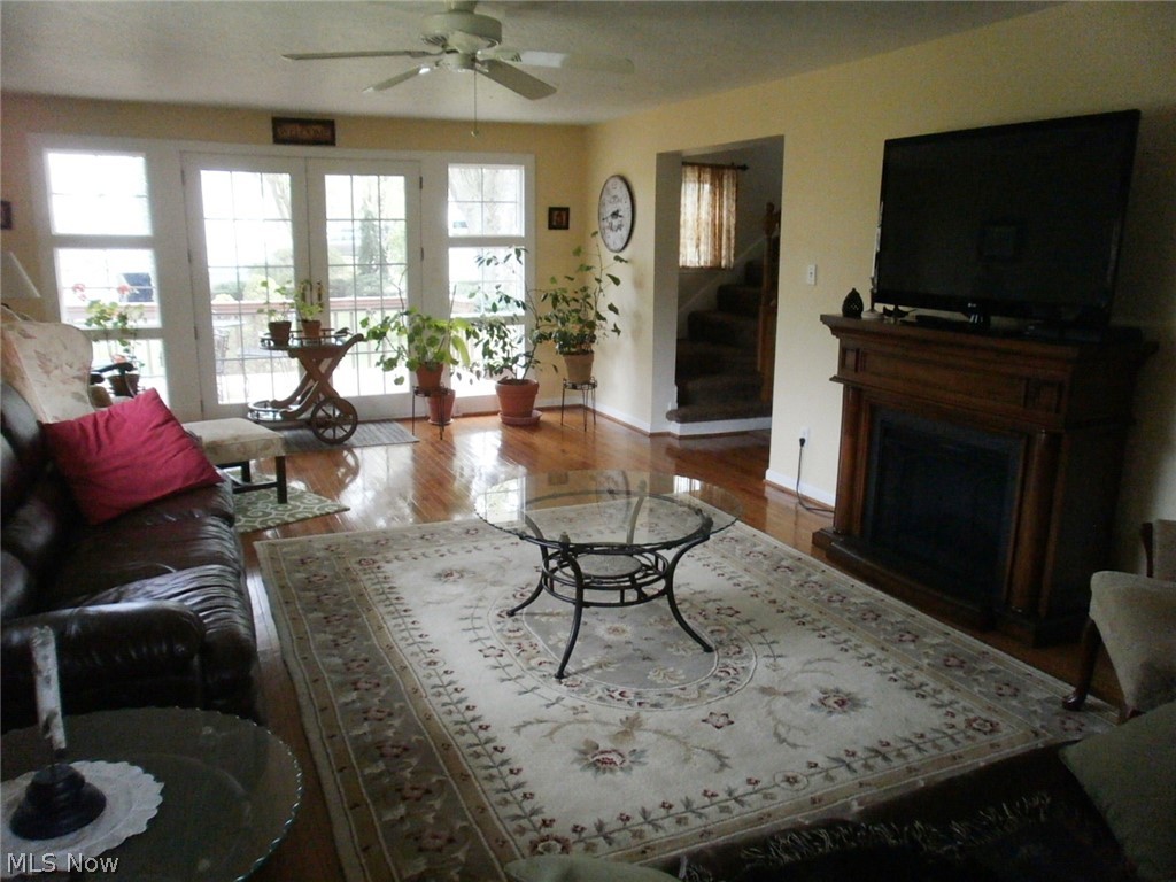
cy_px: 441
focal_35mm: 26
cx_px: 588
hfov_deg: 67.3
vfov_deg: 53.1
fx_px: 883
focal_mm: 4.65
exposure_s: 1/160
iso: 400
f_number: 2.6
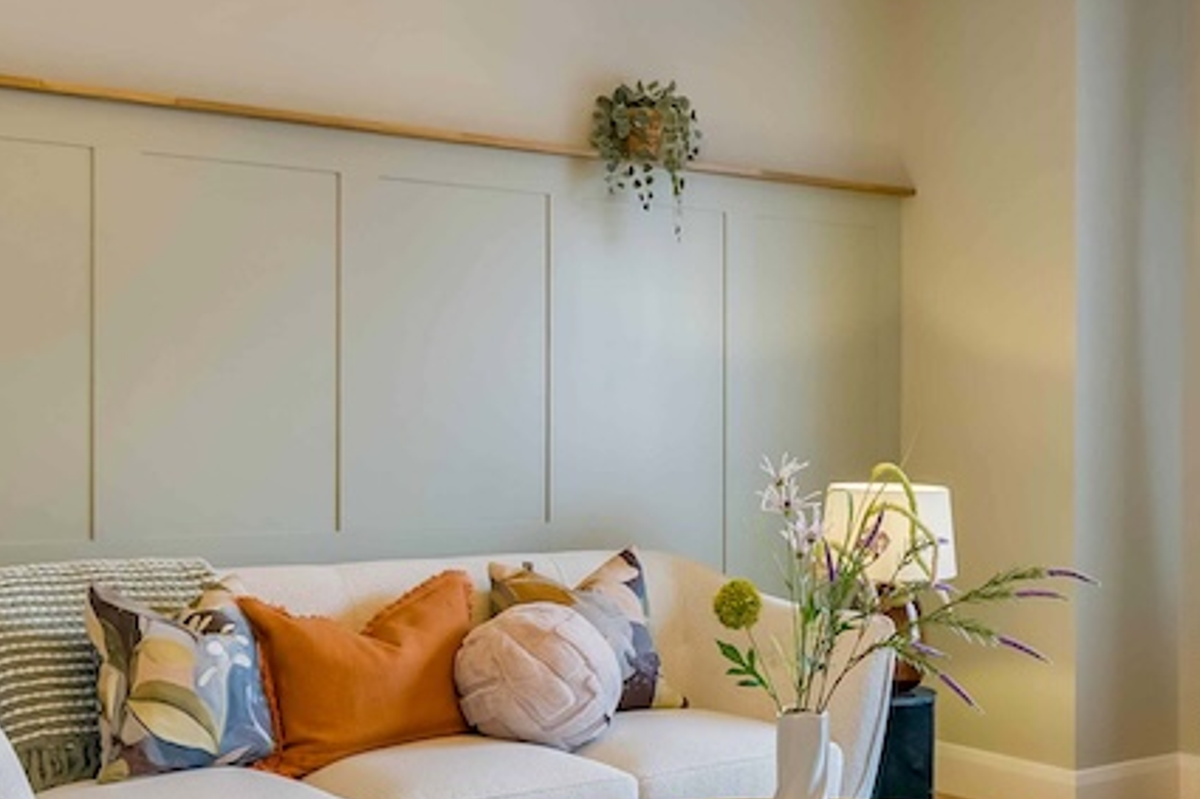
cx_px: 740
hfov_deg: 40.9
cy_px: 471
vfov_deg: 28.0
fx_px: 1599
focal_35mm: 48
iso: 640
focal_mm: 17
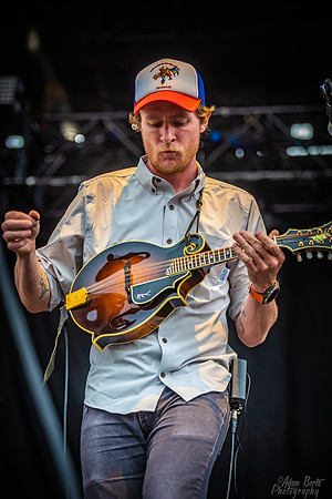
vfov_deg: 20.4
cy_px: 250
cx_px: 166
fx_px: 1383
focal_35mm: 100
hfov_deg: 13.7
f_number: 2.8
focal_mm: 100
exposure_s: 1/200
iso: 100
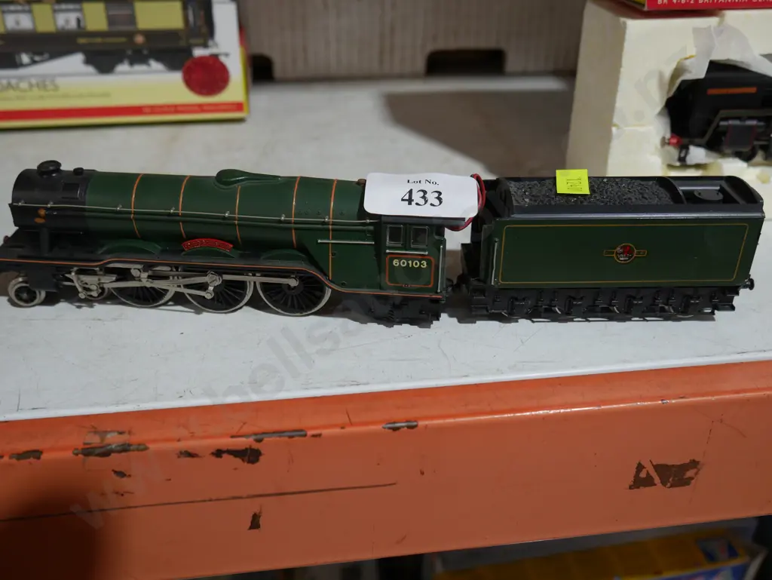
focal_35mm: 34
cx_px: 386
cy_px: 290
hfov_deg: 53.9
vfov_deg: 41.8
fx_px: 759
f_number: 4
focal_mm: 17
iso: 250
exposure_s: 1/60
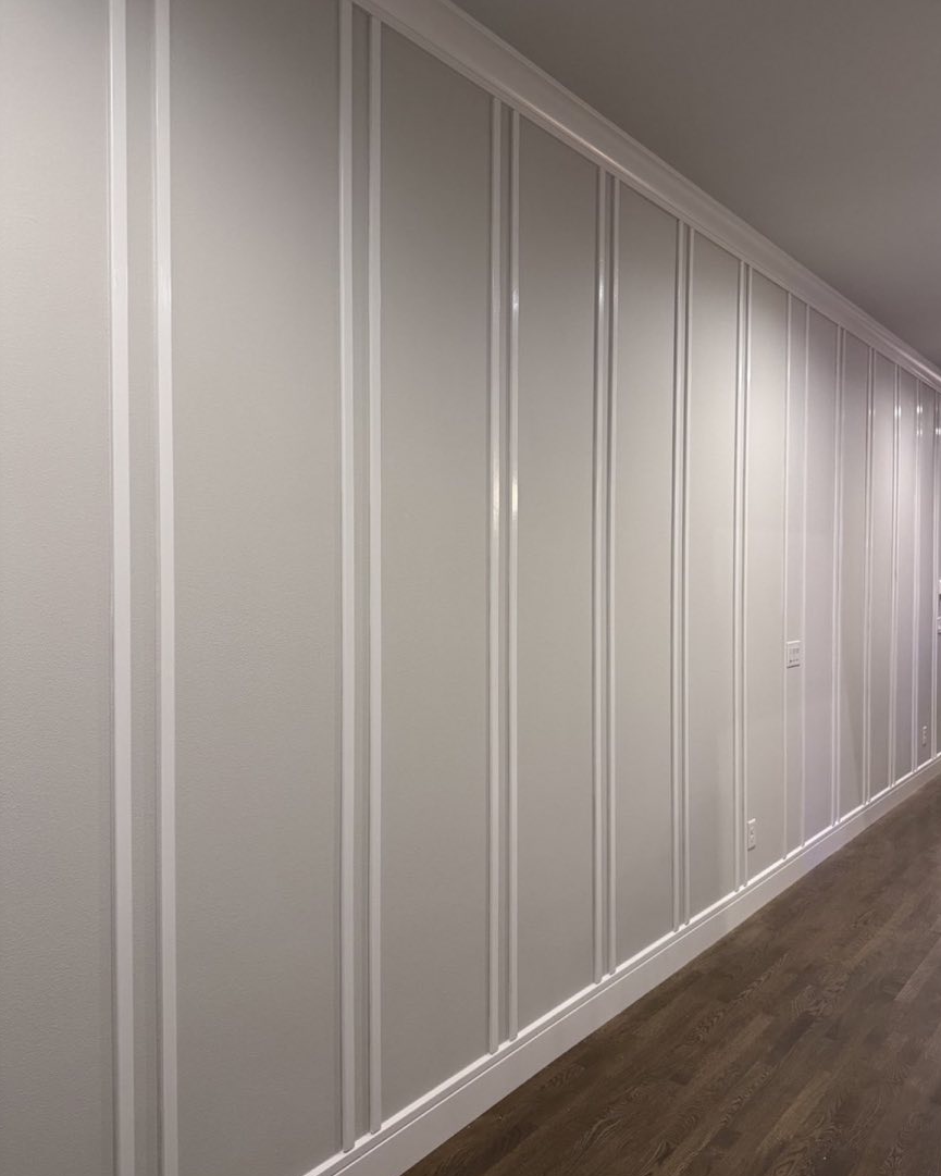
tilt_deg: -2.4
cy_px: 582
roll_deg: +0.6
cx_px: 486
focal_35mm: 26
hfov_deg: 54.9
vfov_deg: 66.0
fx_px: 905
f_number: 1.78
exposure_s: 1/60
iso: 320
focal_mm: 6.76
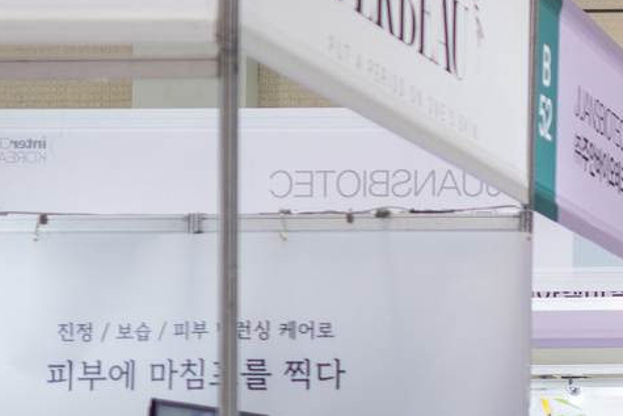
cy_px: 429
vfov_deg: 7.2
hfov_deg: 10.1
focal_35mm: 190
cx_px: 1170
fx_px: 3289
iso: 160
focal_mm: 35
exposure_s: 1/100
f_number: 1.6
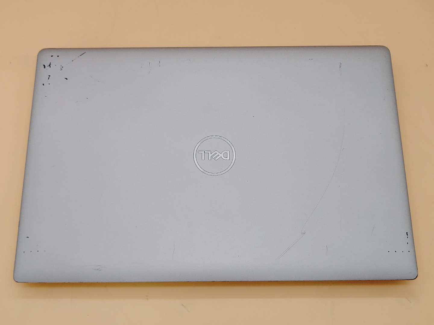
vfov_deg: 36.8
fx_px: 489
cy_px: 162
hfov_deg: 47.9
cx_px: 217
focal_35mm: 39
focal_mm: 4.36
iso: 50
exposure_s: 1/120
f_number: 1.8
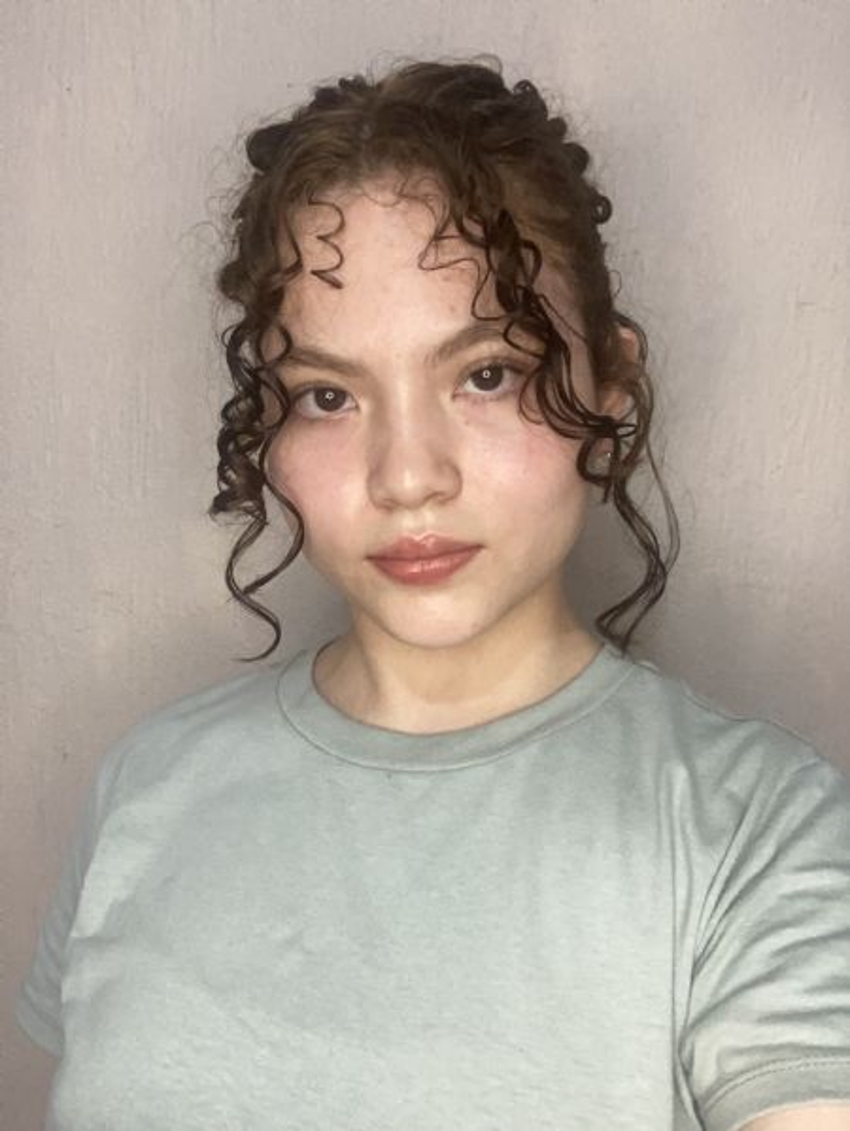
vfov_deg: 56.8
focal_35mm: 32
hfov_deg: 44.2
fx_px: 1047
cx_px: 425
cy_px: 566
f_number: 2.2
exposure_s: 1/60
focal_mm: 2.87
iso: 160
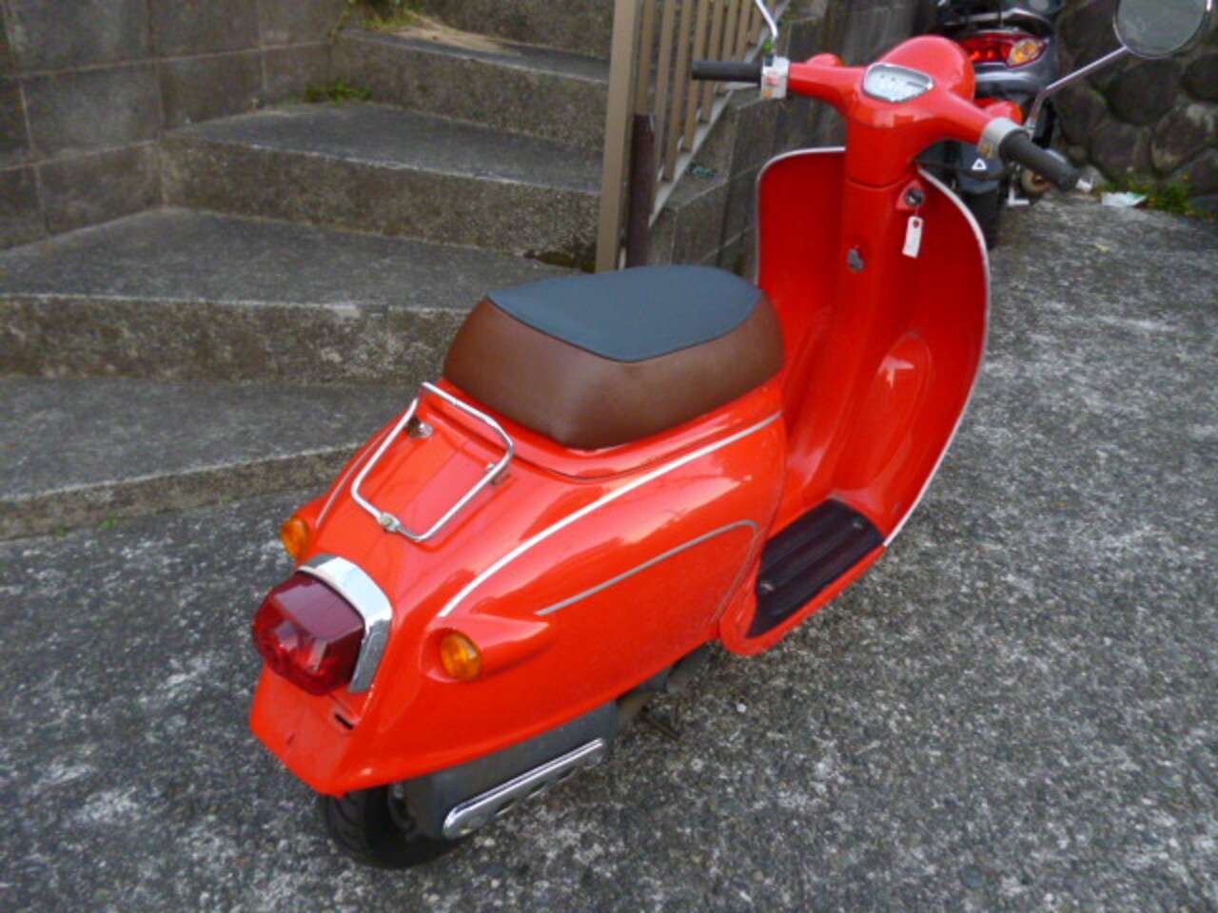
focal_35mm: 28
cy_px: 456
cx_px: 609
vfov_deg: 49.7
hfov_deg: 63.4
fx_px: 985
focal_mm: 5
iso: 400
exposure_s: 1/60
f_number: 3.1
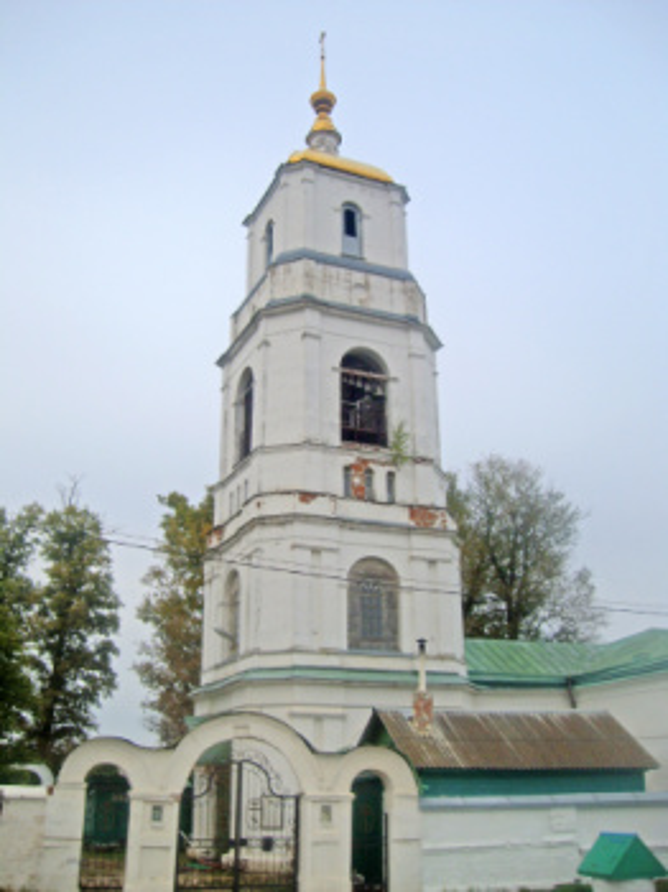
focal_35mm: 38
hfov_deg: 37.7
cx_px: 334
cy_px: 446
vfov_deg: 49.0
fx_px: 979
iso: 50
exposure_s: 1/160
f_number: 2.7
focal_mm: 6.2
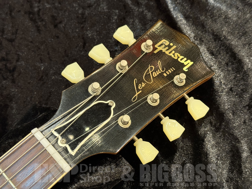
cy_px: 94
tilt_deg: -65.6
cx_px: 126
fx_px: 349
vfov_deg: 30.3
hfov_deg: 39.7
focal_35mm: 48
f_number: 1.78
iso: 320
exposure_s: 1/40
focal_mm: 6.76
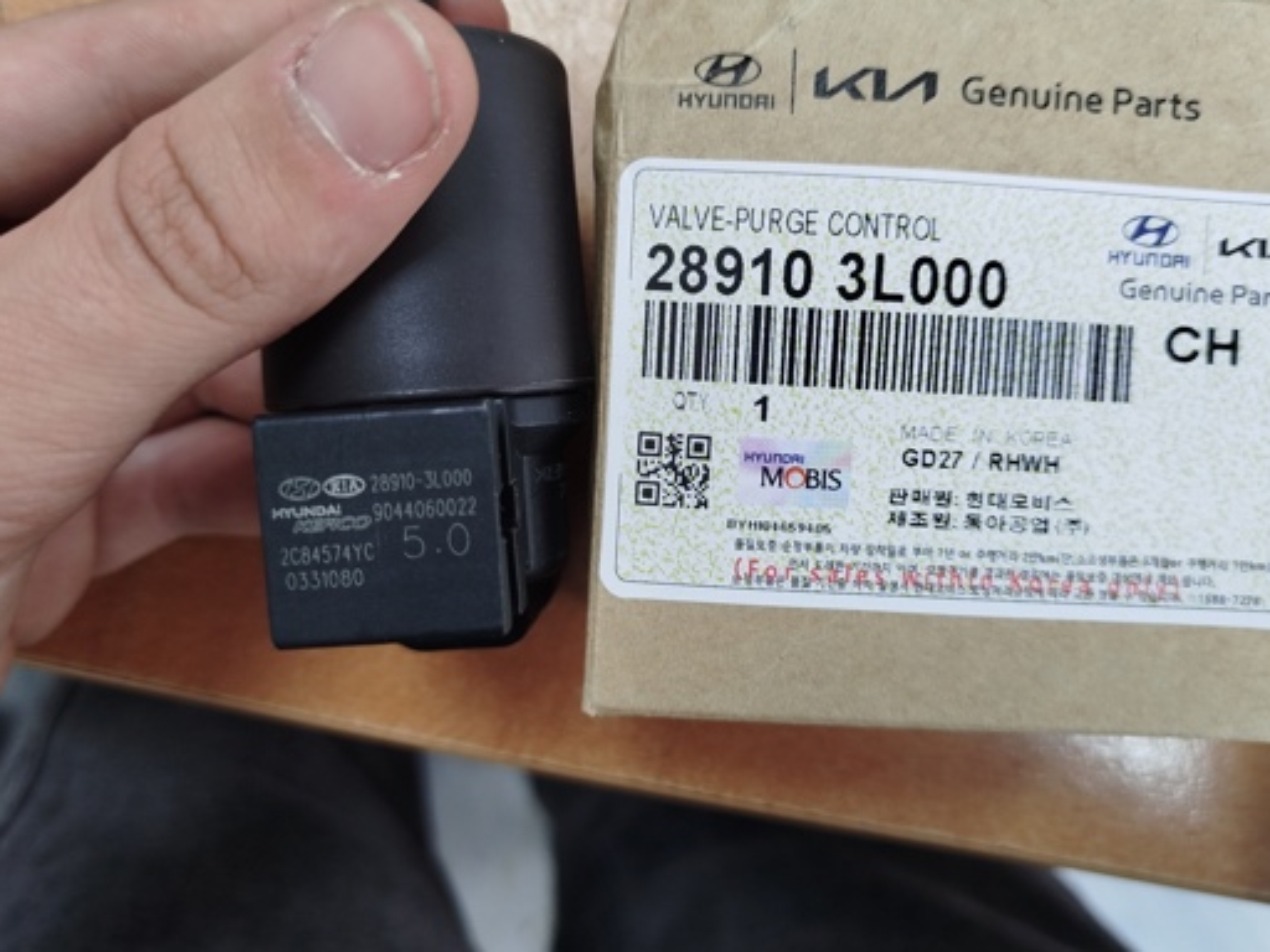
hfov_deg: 59.9
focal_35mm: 30
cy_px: 439
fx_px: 1101
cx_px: 662
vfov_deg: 46.8
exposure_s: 1/33
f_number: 1.7
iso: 125
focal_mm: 5.31
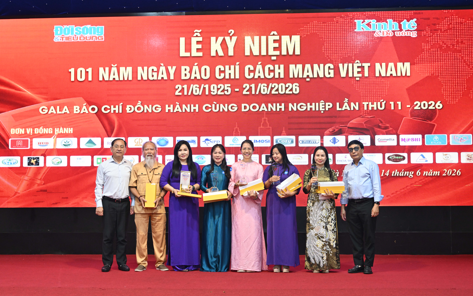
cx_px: 236
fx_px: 670
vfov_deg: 24.9
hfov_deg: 38.9
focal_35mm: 52
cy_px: 143
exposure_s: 1/100
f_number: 5.6
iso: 1600
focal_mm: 51
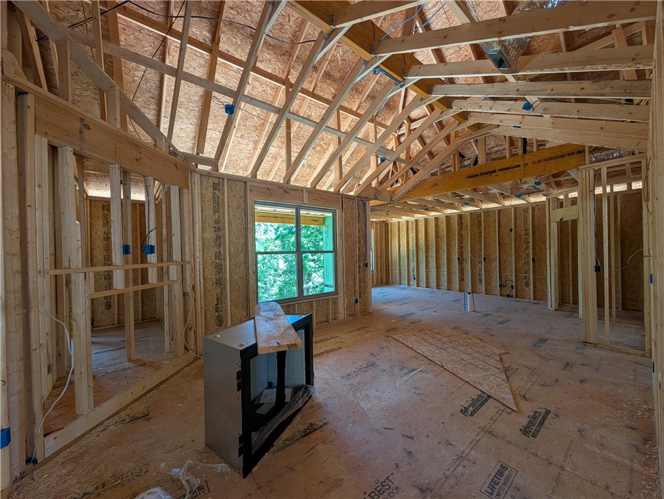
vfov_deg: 94.6
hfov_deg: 110.5
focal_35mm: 12
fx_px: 230
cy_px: 250
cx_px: 332
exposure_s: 1/89.2
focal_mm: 2.02
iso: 50
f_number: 1.7
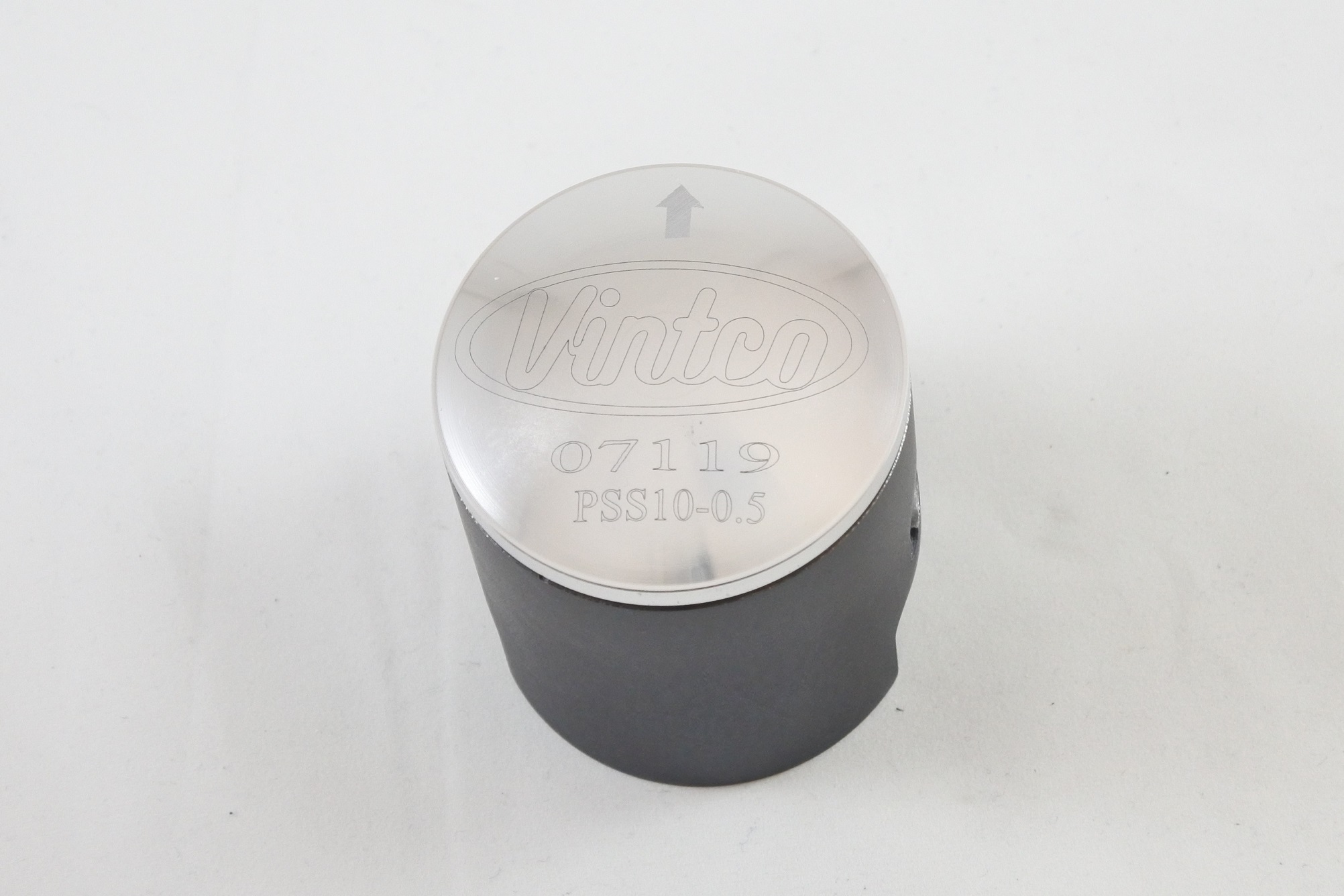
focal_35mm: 60
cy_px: 448
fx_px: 2240
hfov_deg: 33.4
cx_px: 672
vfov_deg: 22.6
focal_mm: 22.3
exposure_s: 1/125
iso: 640
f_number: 4.8
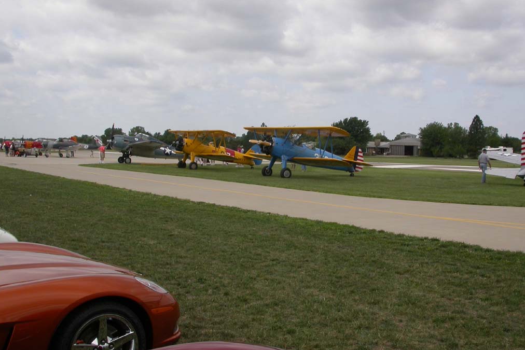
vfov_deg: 33.4
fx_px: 583
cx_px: 261
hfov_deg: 48.5
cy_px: 163
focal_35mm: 40
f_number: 6.7
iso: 100
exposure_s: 1/369
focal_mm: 7.85
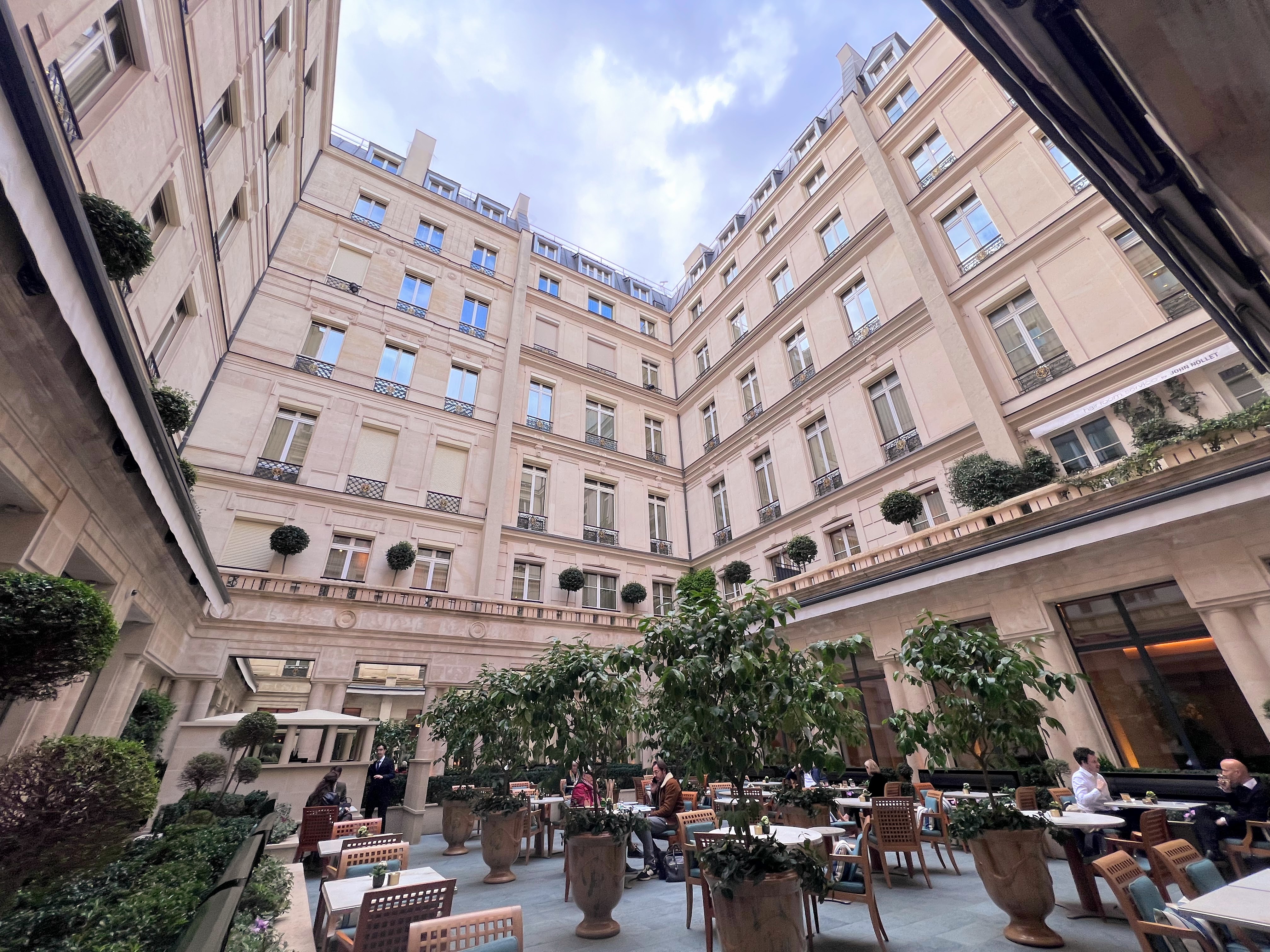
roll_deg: +2.1
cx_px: 635
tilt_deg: +28.5
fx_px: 477
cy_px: 476
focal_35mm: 13
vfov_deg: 89.9
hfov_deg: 106.2
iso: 32
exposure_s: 1/123
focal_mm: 1.57
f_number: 1.8
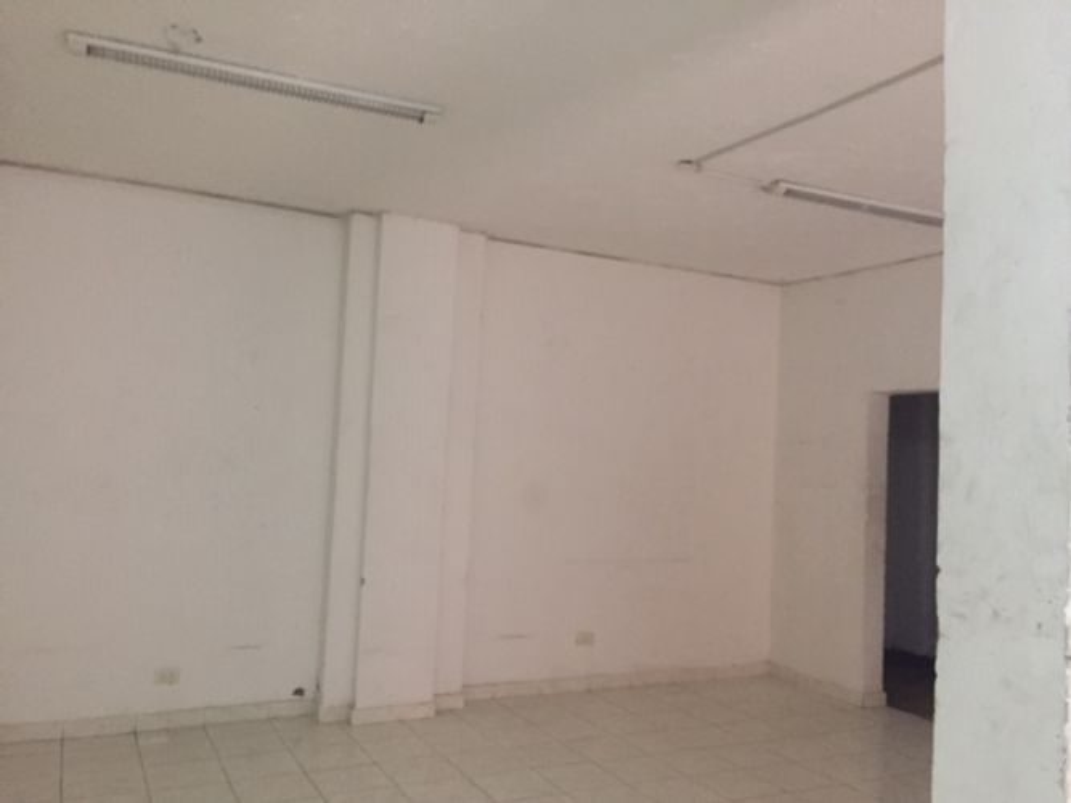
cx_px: 536
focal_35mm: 29
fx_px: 897
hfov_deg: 61.7
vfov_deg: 48.2
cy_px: 402
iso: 250
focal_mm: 4.15
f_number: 2.2
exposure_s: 1/15
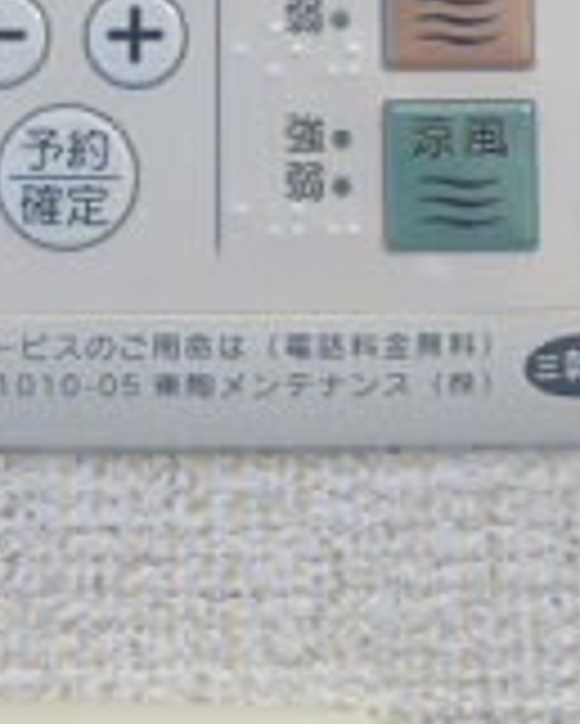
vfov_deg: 26.3
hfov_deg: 22.5
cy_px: -11
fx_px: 1458
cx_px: 261
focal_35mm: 68
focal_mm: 4.5
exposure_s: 1/50
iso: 400
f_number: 3.1
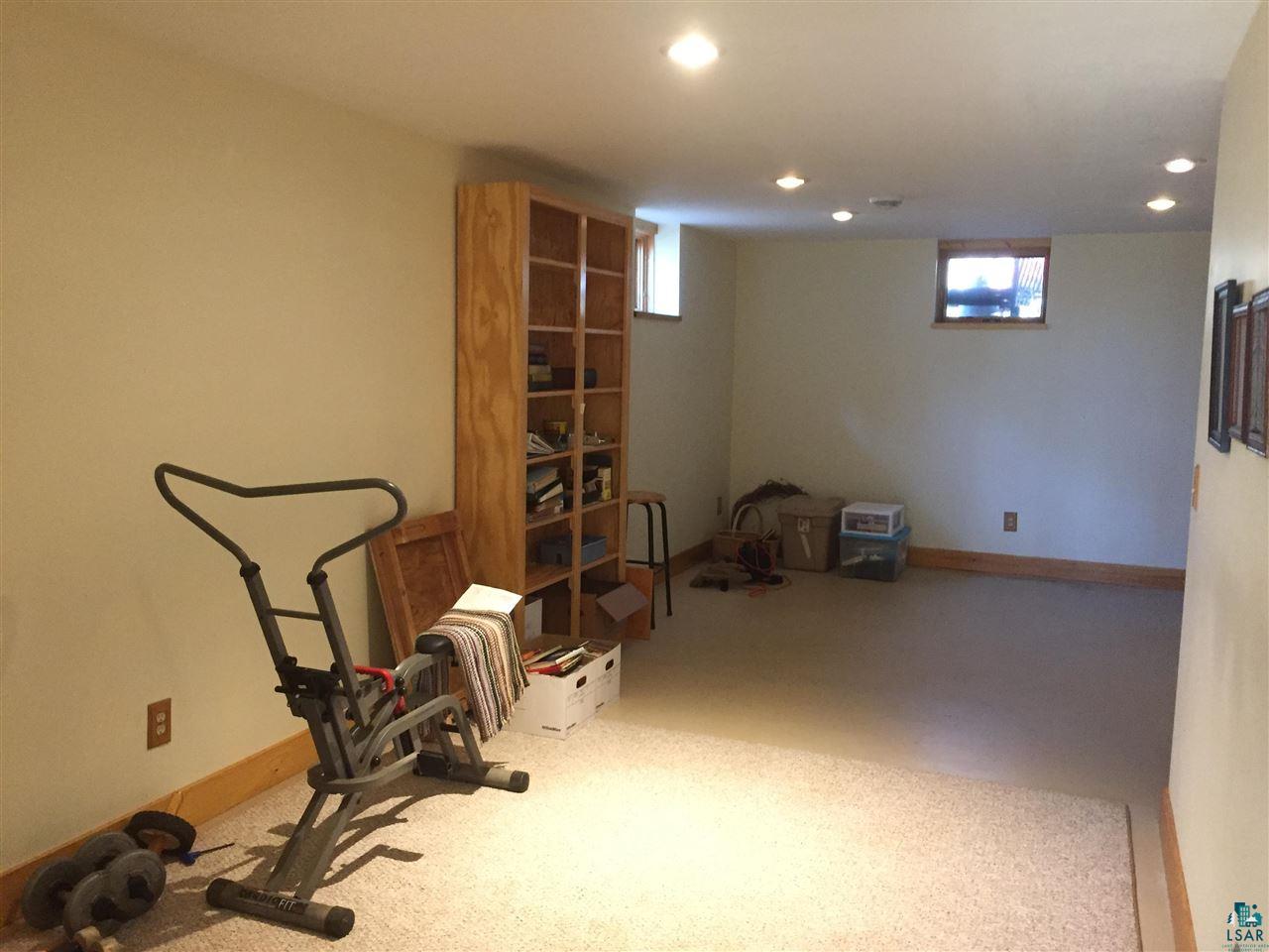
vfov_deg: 48.2
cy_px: 476
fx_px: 1063
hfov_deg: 61.7
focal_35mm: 29
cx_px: 634
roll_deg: -1.8
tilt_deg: -5.6
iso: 160
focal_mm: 4.15
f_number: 2.2
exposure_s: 1/30
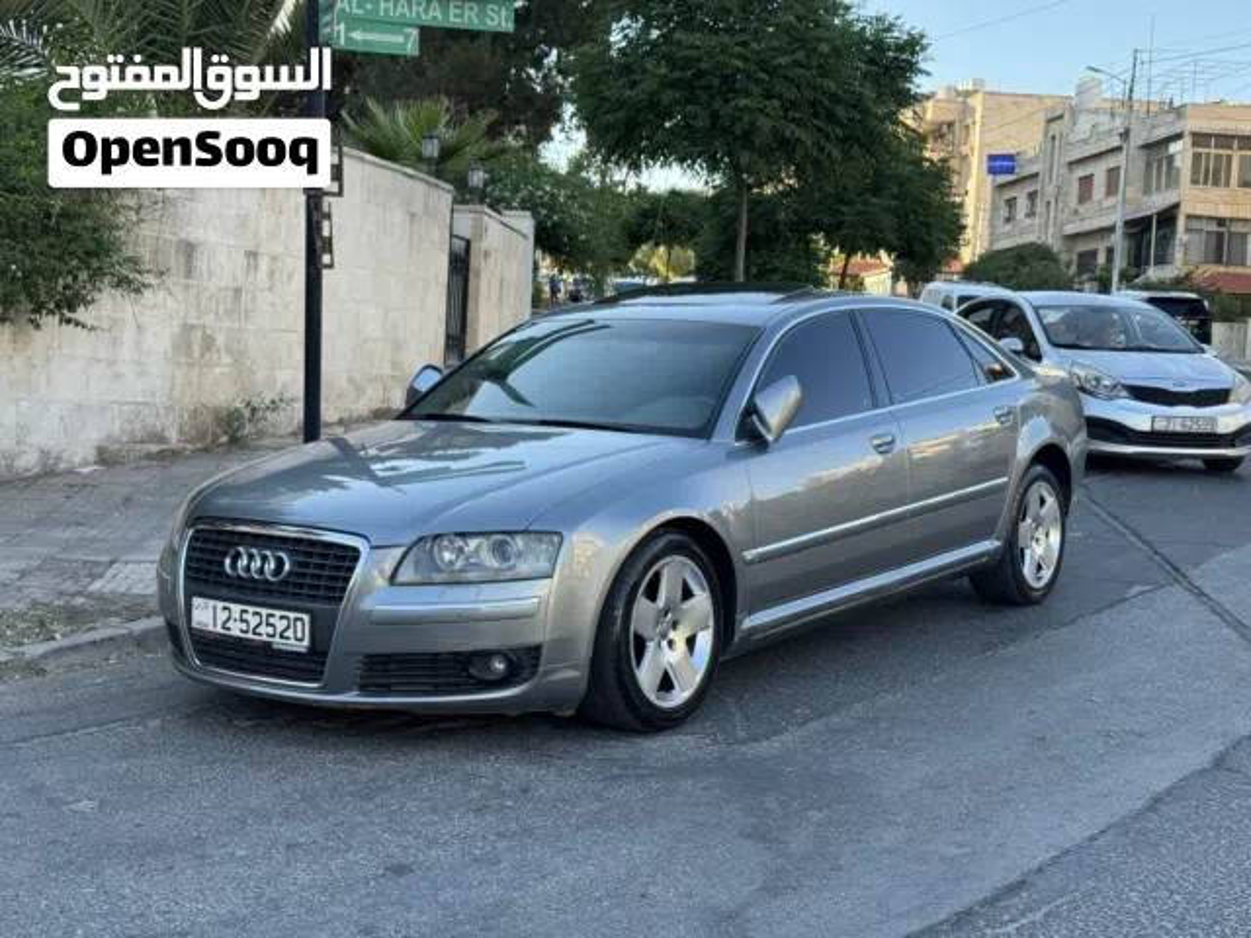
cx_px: 626
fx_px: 1735
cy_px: 469
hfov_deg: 39.7
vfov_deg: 30.3
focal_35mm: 48
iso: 64
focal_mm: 6.76
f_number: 1.78
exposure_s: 1/621
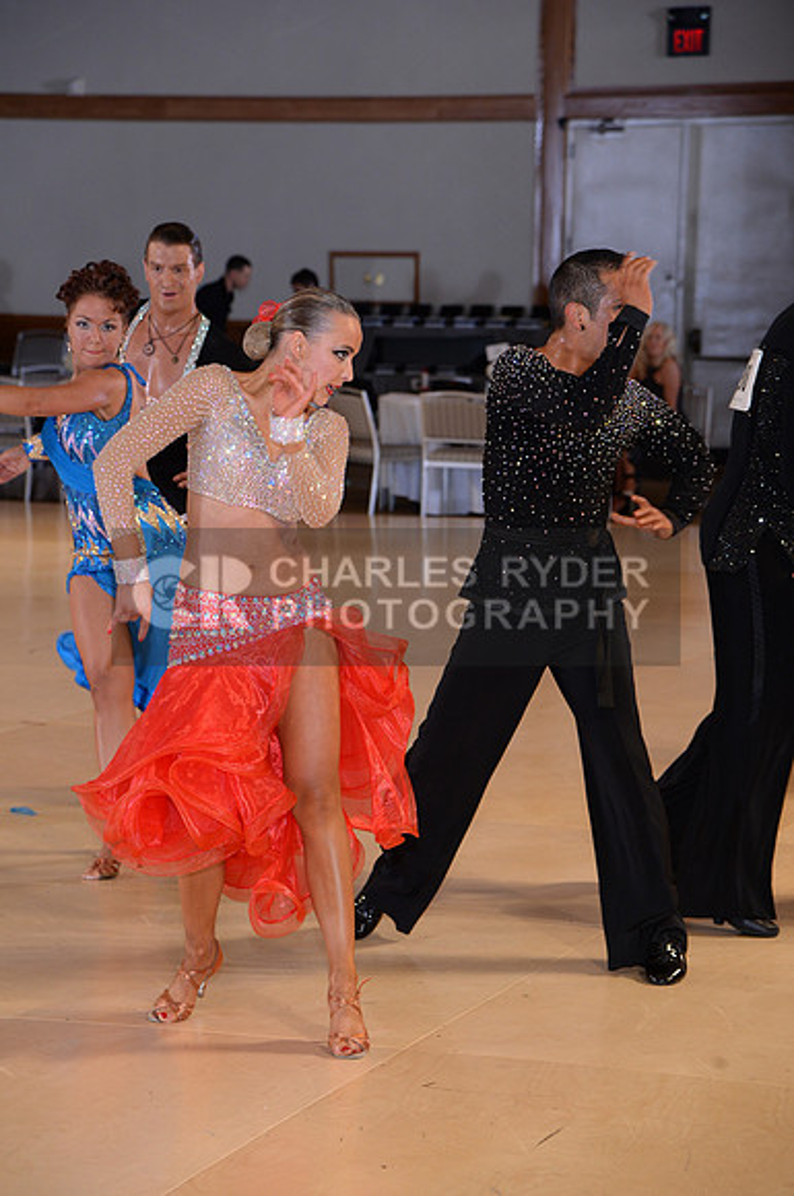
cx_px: 397
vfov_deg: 18.3
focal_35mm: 112
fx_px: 3716
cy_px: 598
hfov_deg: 12.2
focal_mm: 112
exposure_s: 1/250
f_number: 5.6
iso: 1250
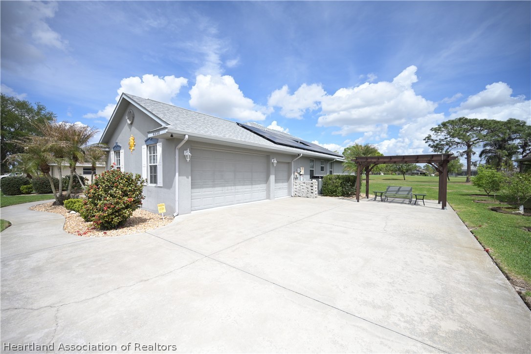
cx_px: 266
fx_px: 206
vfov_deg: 81.2
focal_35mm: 14
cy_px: 177
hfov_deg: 104.3
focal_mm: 14
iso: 800
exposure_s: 1/8000
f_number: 4
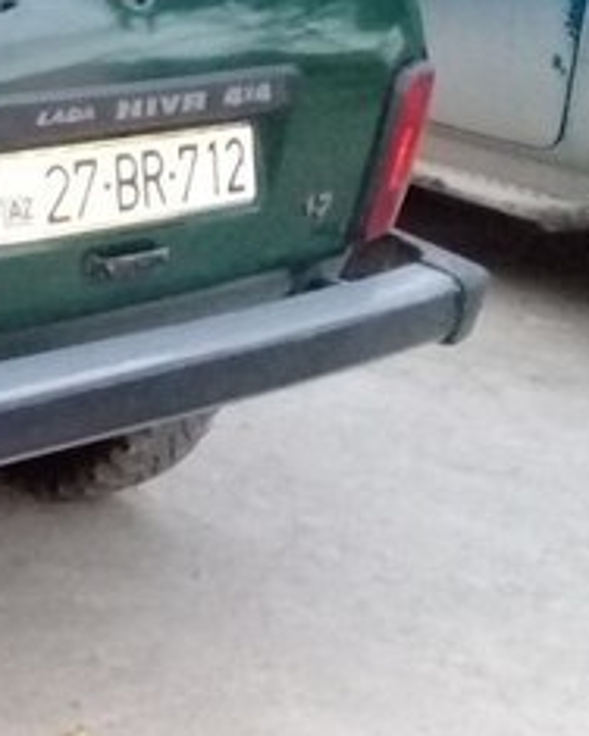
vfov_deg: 22.2
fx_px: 1852
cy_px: 164
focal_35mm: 85
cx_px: -410
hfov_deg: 15.9
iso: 400
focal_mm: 3.3
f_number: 2.2
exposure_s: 1/33
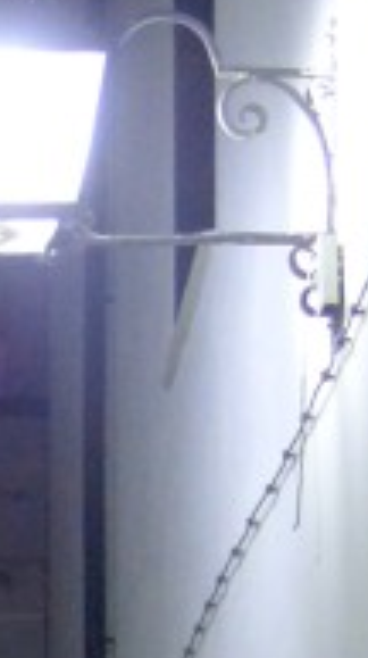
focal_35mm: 187
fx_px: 3257
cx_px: 20
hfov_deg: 6.5
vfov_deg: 10.6
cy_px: 1313
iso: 800
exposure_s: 1/25
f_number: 2.5
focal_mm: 9.2
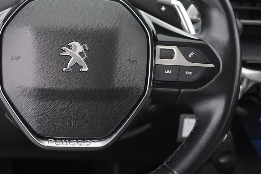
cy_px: 63
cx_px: 74
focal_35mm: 71
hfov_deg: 28.1
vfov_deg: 19.2
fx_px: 515
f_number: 4
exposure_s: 1/40
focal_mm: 37
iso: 6400
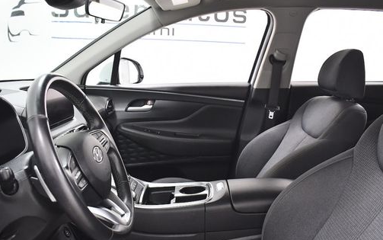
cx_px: 193
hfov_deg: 55.3
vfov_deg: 36.3
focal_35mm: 35
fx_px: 366
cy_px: 137
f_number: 4
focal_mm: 18
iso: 1250
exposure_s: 1/160
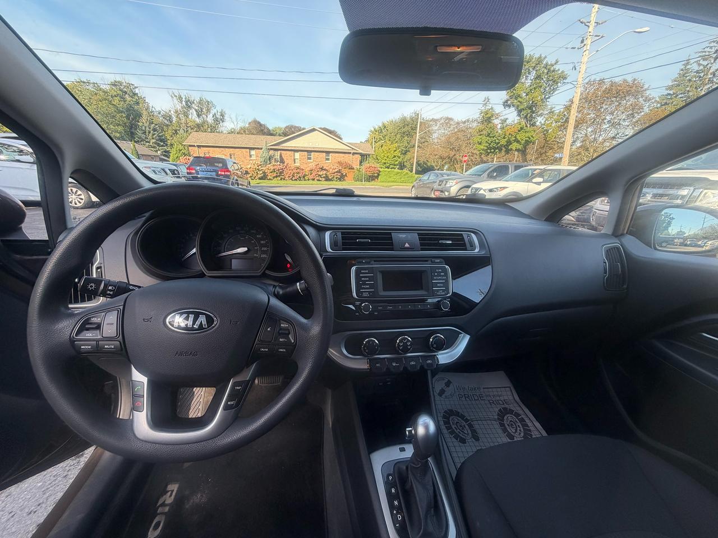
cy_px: 269
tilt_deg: -18.5
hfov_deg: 102.1
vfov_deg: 85.7
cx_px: 359
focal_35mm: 14
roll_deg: -2.3
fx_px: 290
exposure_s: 1/172
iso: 40
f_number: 2.2
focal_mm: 2.22
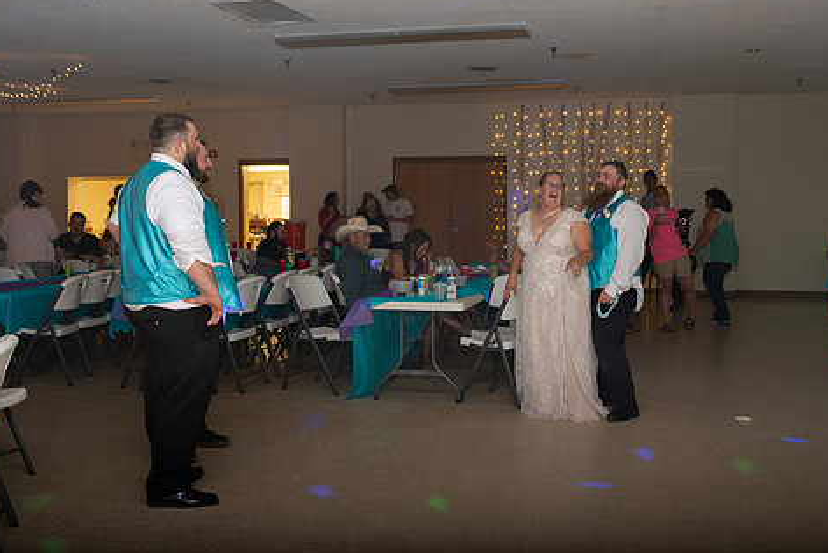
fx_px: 989
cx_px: 433
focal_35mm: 43
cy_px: 248
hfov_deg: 45.4
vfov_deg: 31.2
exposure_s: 1/125
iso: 800
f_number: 3.5
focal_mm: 35
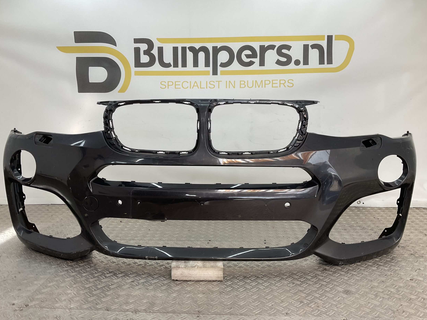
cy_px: 163
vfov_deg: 46.8
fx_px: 370
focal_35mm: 30
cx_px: 211
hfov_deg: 60.0
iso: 16
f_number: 1.8
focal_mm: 3
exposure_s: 1/145
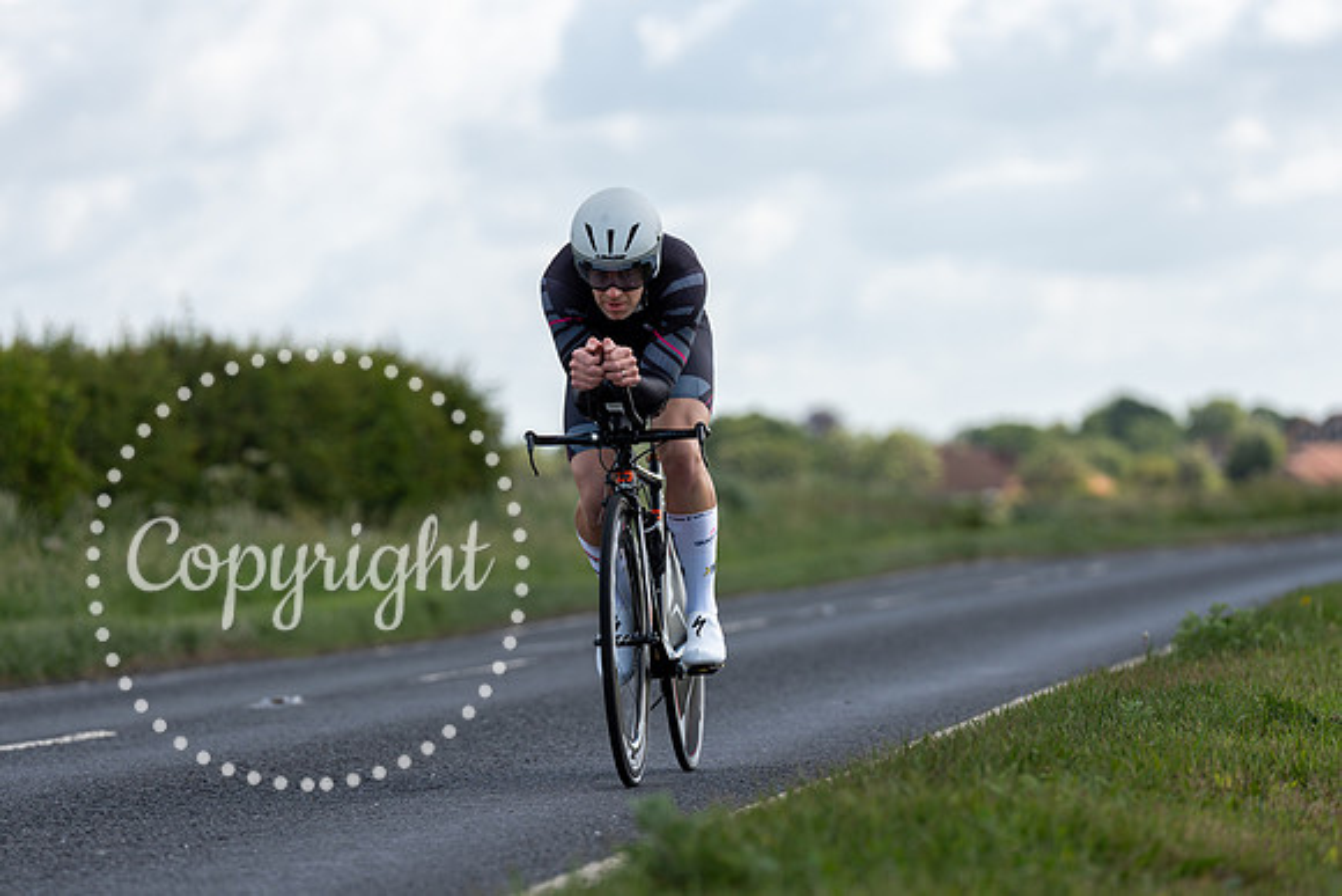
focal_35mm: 188
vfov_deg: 7.3
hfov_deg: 10.9
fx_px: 7010
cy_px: 448
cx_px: 671
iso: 100
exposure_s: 1/1000
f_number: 4
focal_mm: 188
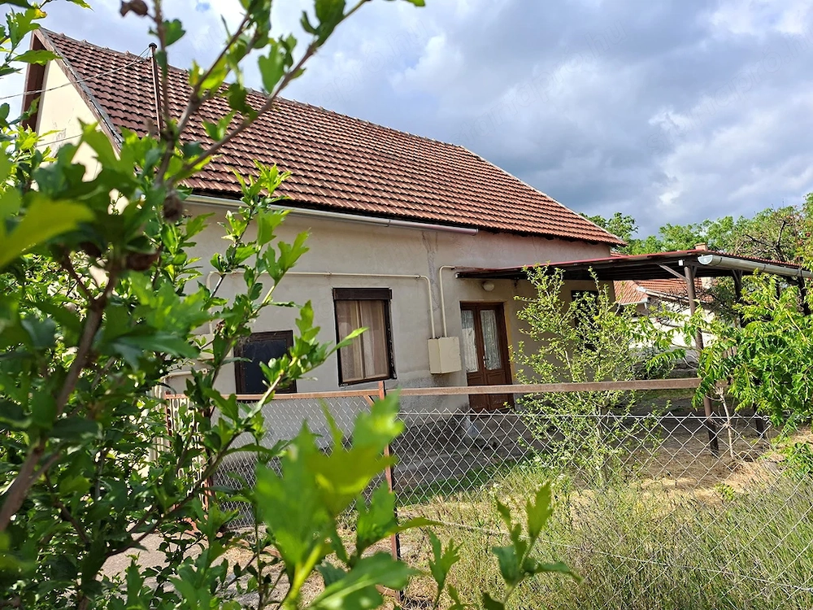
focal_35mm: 23
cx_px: 406
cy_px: 305
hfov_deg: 73.9
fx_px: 540
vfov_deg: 58.9
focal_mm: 5.54
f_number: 1.8
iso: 50
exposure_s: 1/1131
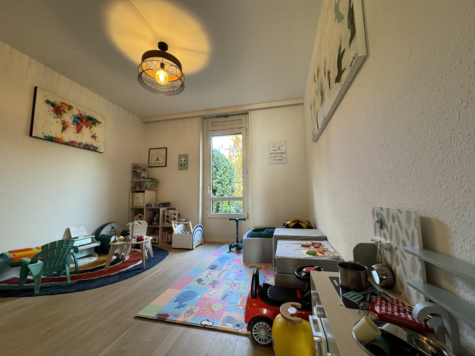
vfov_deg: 85.7
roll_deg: +0.9
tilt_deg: +6.8
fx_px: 192
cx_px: 238
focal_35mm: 14
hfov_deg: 102.1
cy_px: 178
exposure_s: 1/50
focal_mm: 2.22
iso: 160
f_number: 2.2
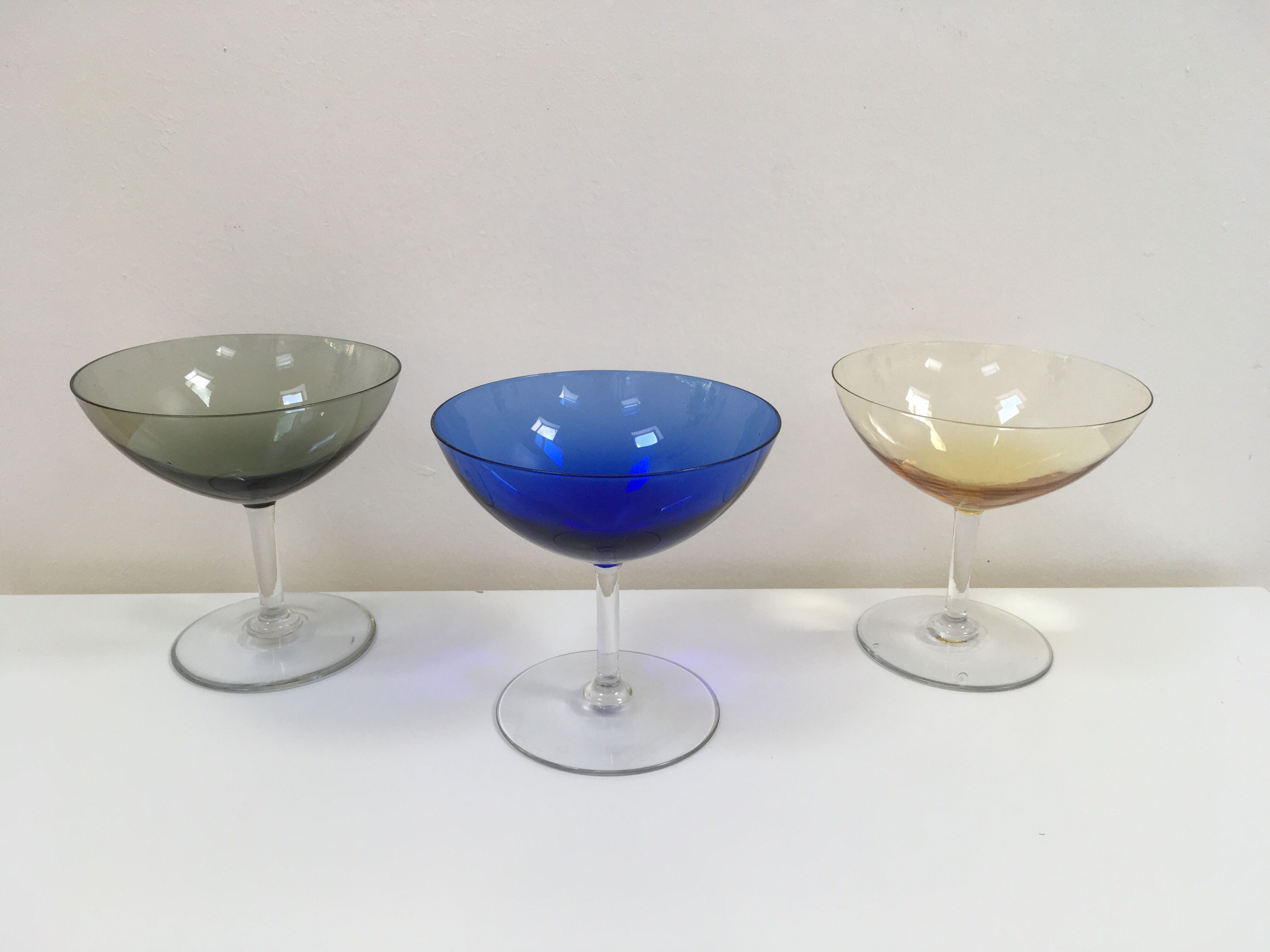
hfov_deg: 61.7
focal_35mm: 29
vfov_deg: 48.2
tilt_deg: -21.7
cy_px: 476
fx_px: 1064
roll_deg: +0.0
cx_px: 635
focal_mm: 4.15
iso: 40
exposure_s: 1/120
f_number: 2.2
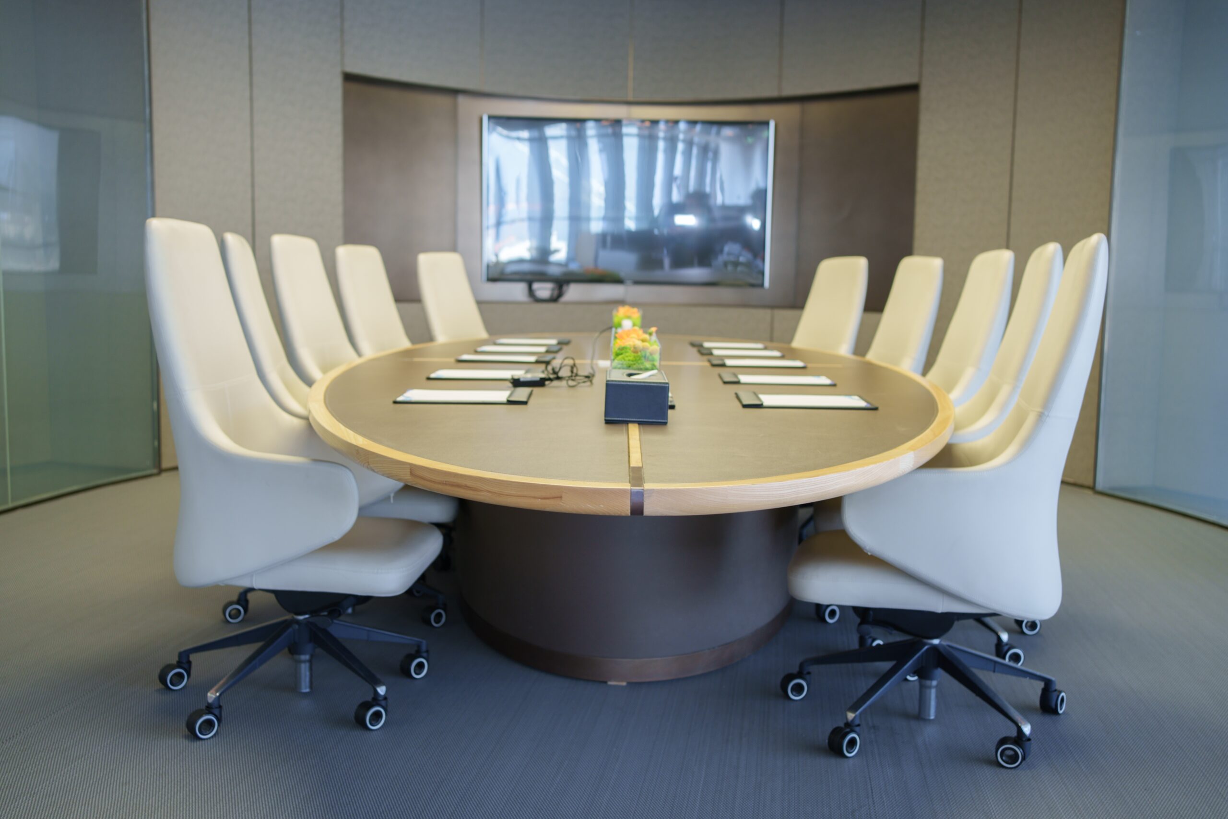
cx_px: 614
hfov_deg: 54.4
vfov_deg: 37.9
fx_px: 1194
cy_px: 410
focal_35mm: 35
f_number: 3.2
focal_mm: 35
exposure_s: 1/40
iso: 125
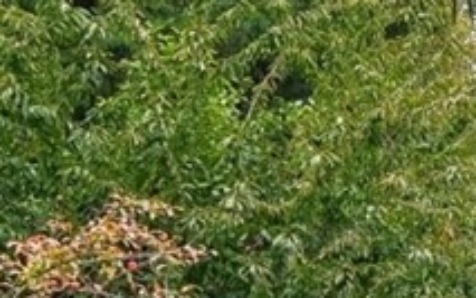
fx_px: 2425
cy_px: 469
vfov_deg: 6.9
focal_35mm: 187
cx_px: 1253
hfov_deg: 9.6
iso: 400
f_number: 8
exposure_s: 1/320
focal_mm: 23
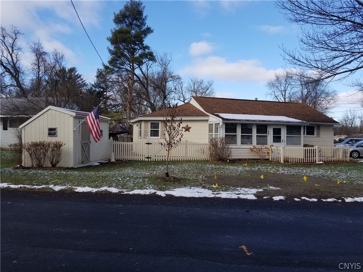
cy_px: 136
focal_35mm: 26
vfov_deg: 53.1
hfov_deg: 67.3
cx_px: 182
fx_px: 273
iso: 50
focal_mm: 4.25
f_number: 1.7
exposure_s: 1/1512
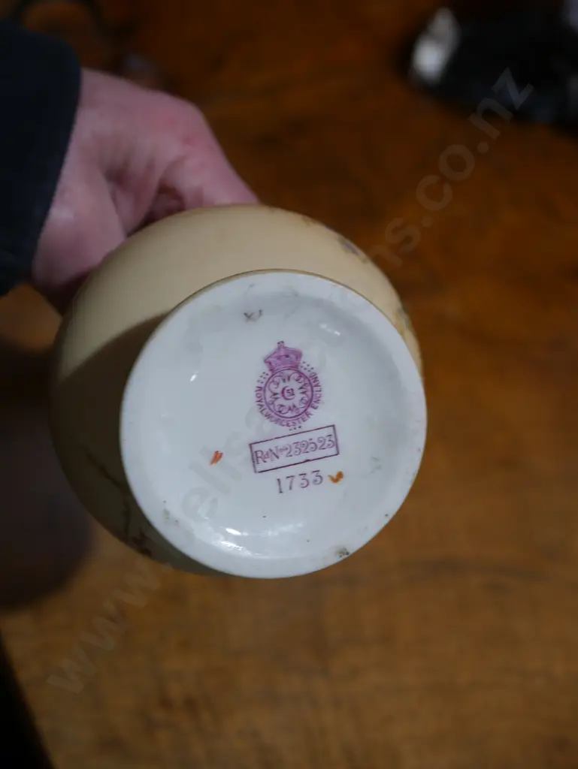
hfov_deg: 34.4
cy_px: 384
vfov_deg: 44.8
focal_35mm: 42
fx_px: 934
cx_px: 289
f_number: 4.6
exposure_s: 1/60
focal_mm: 21
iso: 250
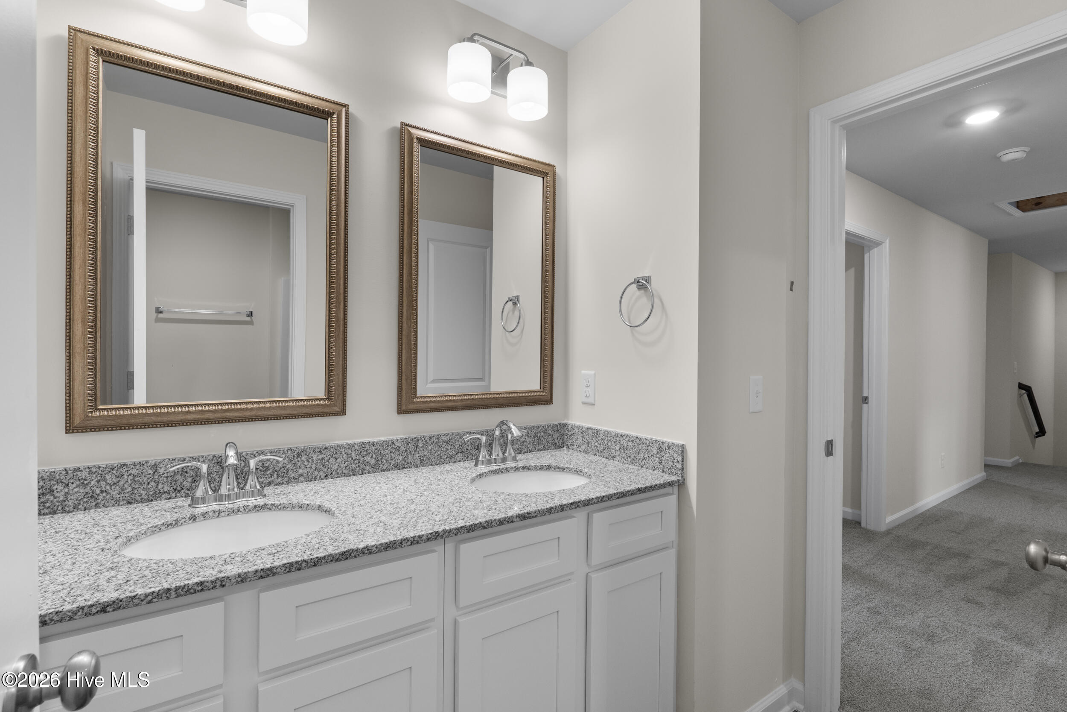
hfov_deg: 95.0
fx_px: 489
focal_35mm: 16
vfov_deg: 72.1
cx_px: 534
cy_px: 356
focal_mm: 11
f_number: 6.3
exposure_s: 1/8
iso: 200
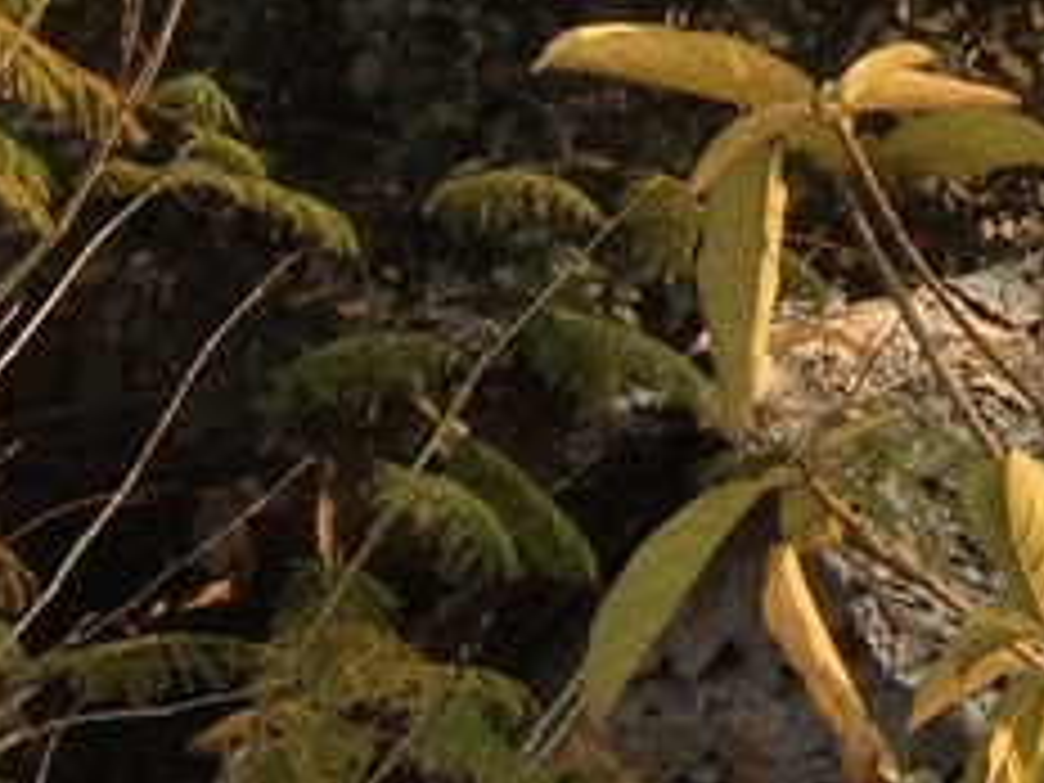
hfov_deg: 7.4
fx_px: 7268
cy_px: -1588
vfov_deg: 5.7
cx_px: 3002
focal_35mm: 241
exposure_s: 1/325
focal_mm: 4.28
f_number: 2.4
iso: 50
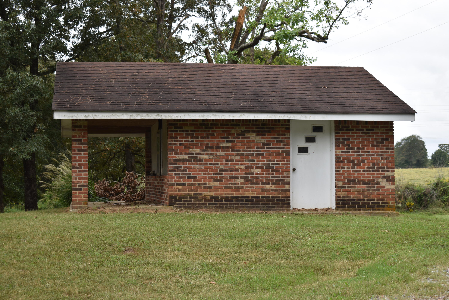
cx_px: 224
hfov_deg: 33.4
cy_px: 150
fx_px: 748
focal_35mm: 60
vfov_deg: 22.6
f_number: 6.3
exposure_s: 1/160
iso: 100
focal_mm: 40
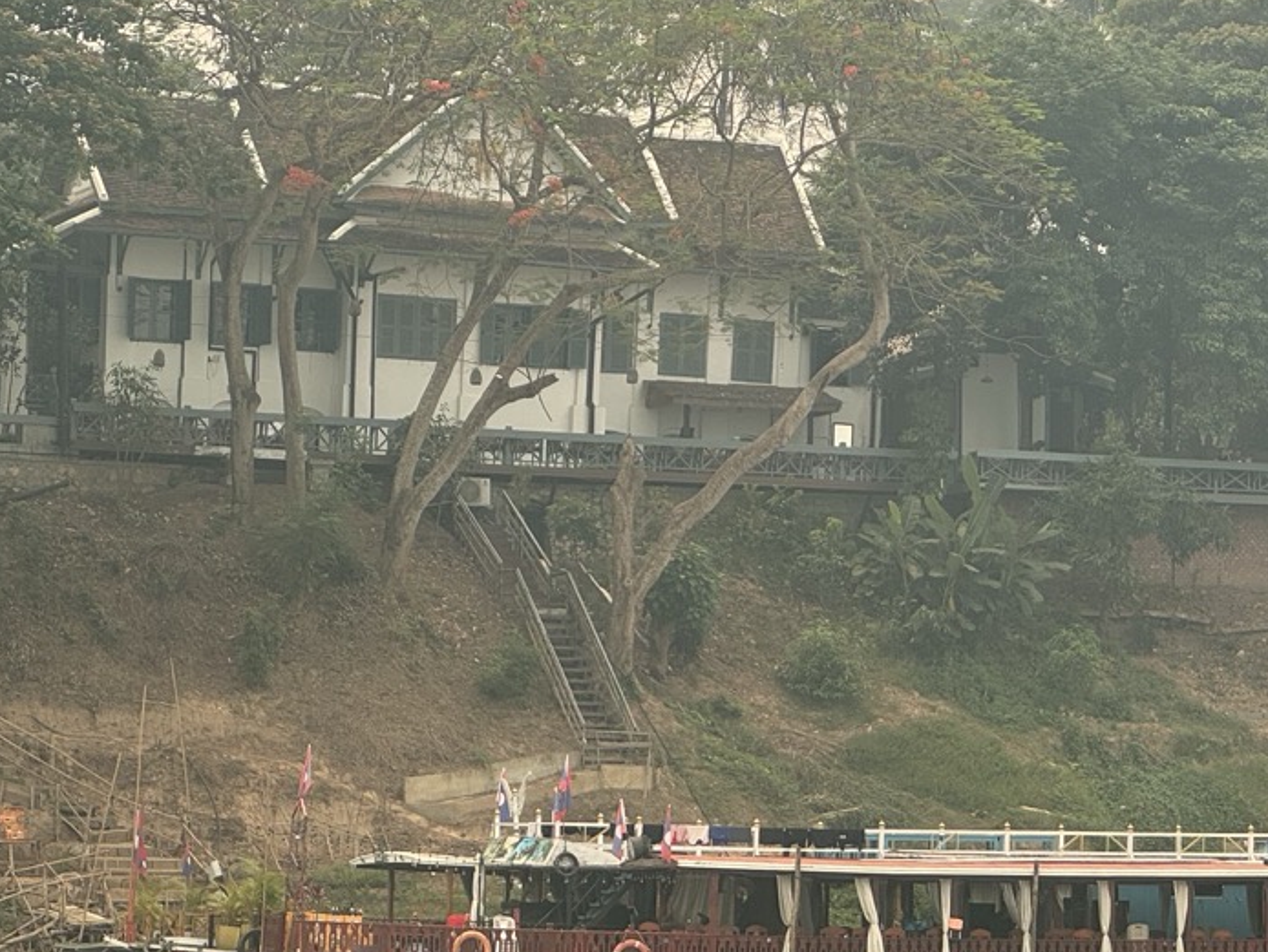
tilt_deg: +4.6
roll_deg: -0.8
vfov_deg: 10.5
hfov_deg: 13.9
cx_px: 859
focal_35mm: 142
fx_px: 5203
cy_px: 513
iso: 25
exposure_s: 1/585
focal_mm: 9
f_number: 2.8
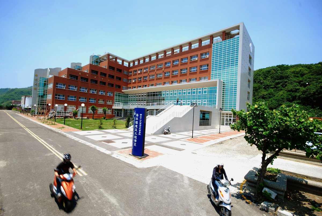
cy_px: 108
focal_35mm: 16
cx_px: 161
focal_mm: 11
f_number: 11
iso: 100
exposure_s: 1/60
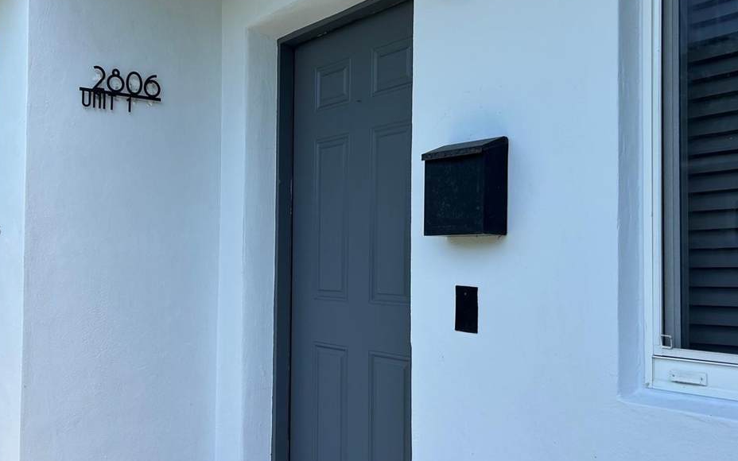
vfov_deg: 33.6
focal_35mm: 38
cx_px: 311
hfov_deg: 51.3
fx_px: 764
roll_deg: -0.8
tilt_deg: +1.5
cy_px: 230
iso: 50
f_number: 1.5
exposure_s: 1/1311
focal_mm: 5.7
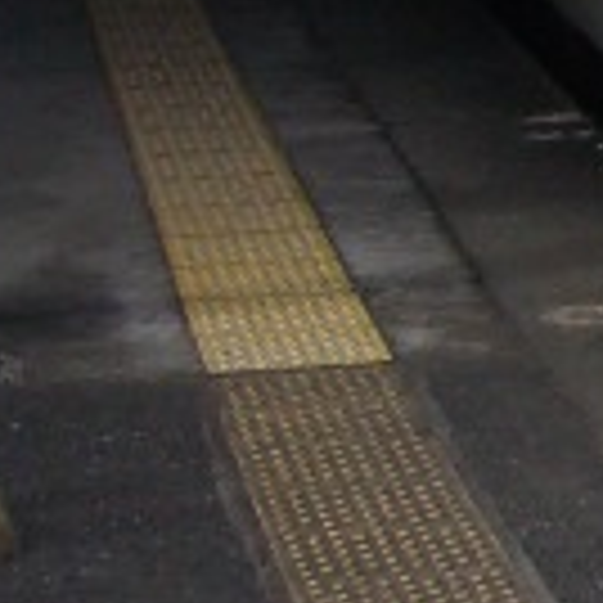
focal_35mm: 236
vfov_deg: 7.4
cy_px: -117
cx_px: 1598
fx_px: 4651
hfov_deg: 6.9
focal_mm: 5.8
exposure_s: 1/640
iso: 100
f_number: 2.6
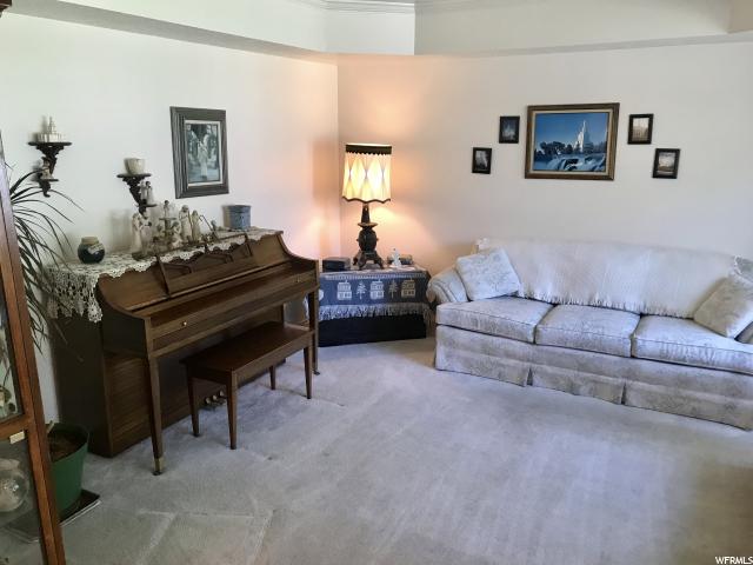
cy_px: 282
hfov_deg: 63.4
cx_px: 376
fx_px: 609
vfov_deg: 49.7
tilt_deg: -14.4
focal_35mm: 28
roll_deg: -1.1
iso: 40
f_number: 1.8
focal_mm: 3.99
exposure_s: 1/30
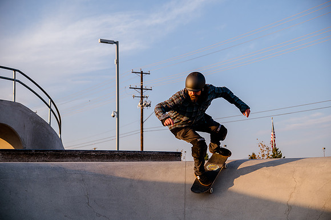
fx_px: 643
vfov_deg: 19.4
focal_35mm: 70
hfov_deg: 28.9
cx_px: 166
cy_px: 110
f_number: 5
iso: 800
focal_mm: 70
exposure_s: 1/800
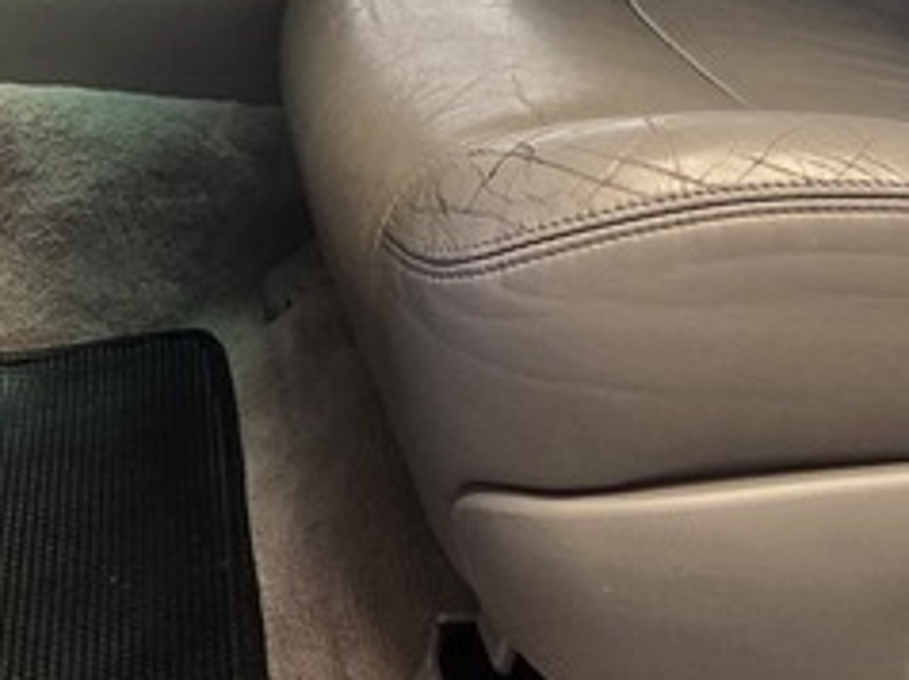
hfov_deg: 34.0
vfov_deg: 22.5
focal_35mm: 56
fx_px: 1469
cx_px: 298
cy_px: -264
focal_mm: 2.2
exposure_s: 1/100
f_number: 2.2
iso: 250
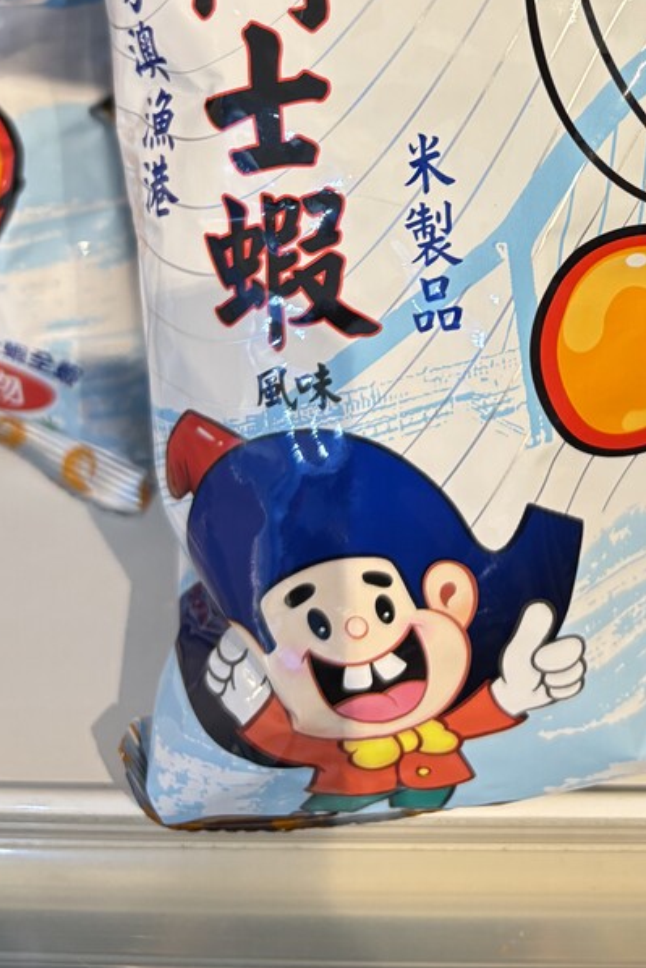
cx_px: 606
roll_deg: +1.5
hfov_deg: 27.4
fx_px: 1264
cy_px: 152
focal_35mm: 47
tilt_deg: -40.8
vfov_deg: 39.7
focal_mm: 5.96
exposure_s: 1/60
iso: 160
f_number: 1.6
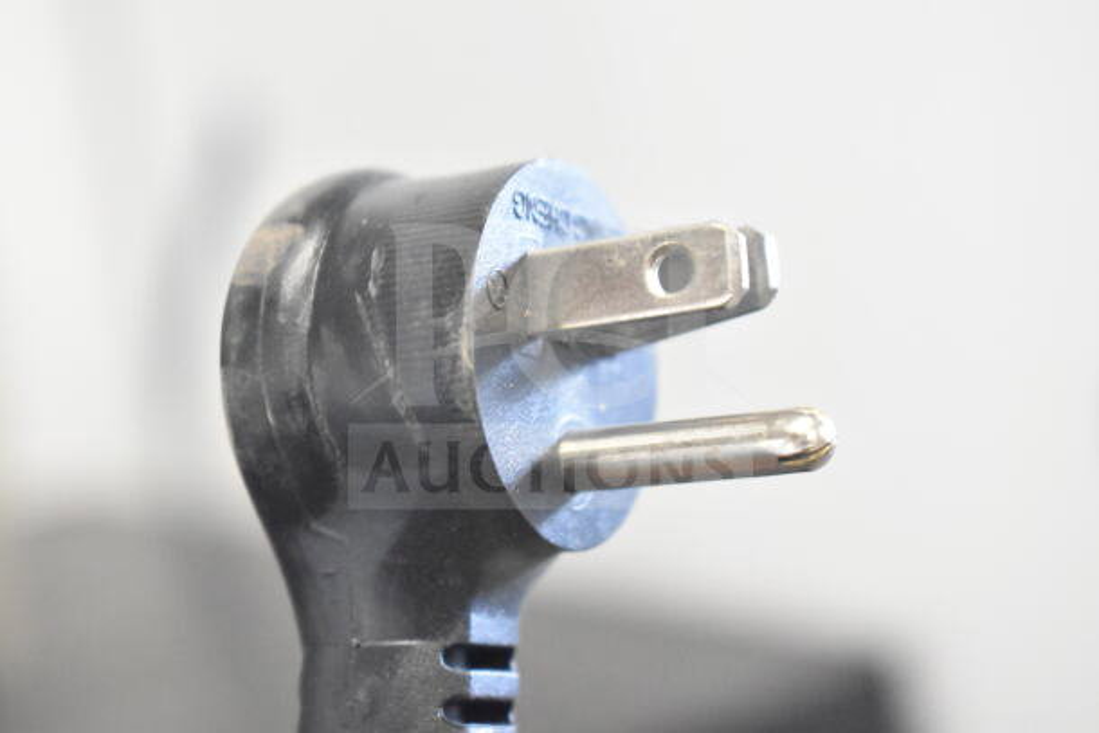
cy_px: 366
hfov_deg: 24.6
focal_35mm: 82
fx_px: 2519
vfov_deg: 16.6
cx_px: 550
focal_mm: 55
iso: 10000
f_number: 5.6
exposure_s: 1/100
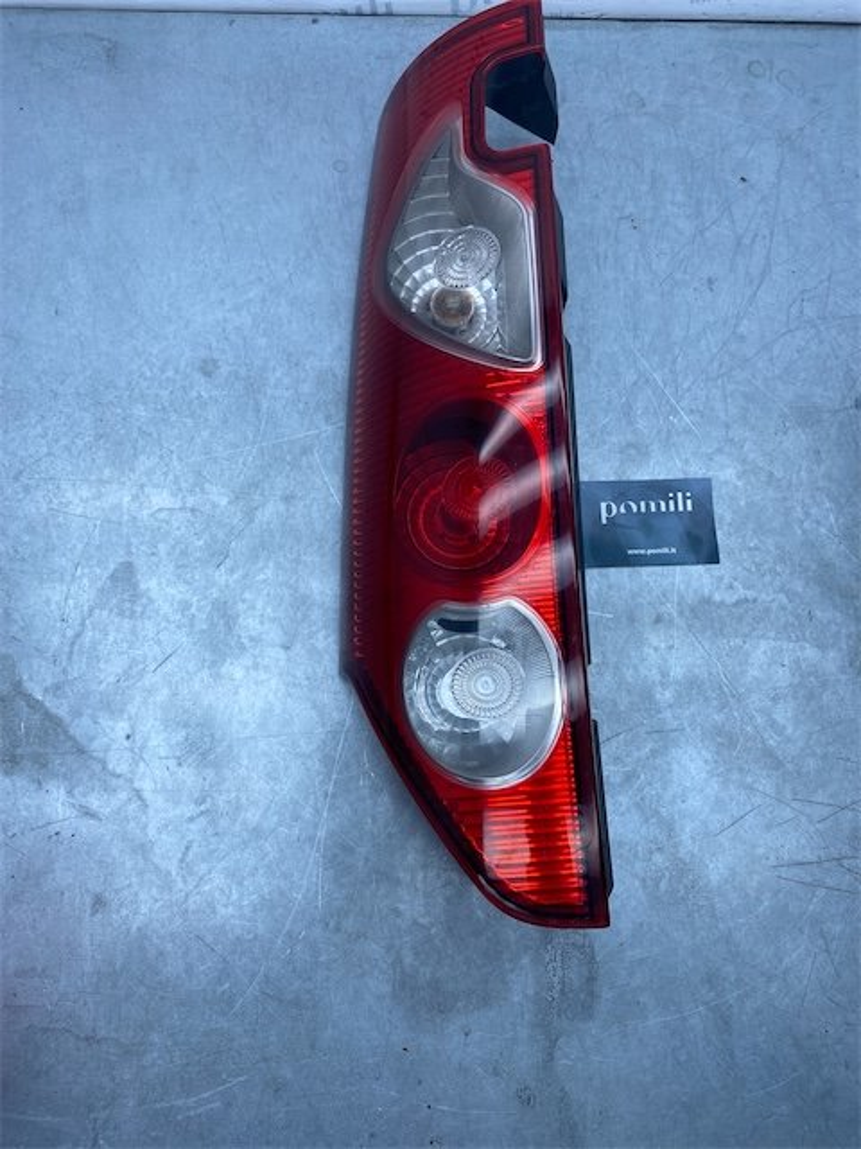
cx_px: 430
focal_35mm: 26
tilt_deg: -74.9
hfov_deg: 53.1
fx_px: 862
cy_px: 574
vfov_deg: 67.3
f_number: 1.8
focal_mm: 4.25
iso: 32
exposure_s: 1/827
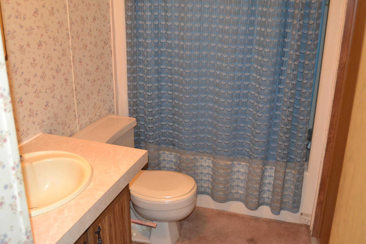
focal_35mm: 34
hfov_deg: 55.1
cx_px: 183
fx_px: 351
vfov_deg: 38.4
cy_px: 122
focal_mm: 23
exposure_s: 1/60
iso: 2000
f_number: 3.8
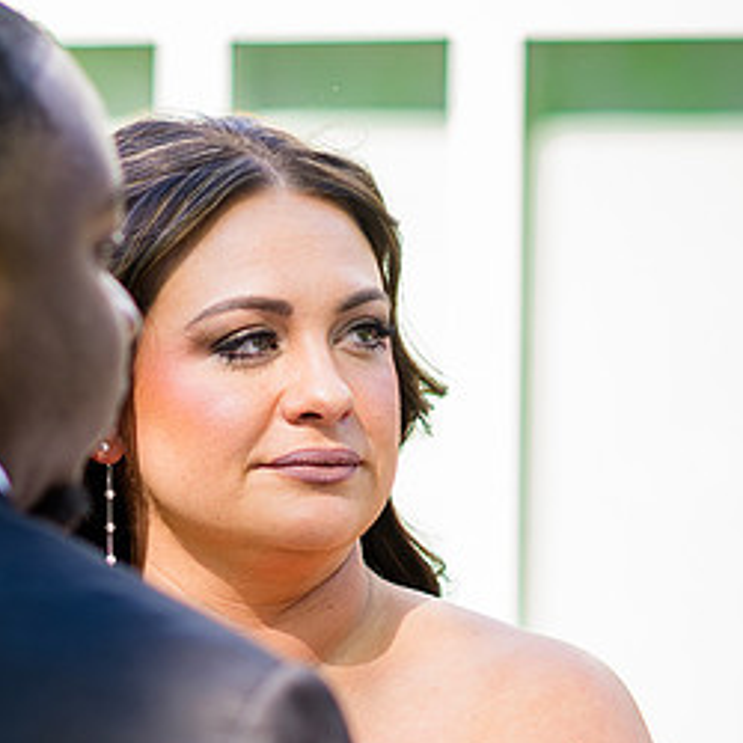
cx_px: 201
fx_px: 6605
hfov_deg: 6.4
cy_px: 703
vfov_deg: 6.4
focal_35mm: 272
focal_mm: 85
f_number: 2.2
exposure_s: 1/250
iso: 80
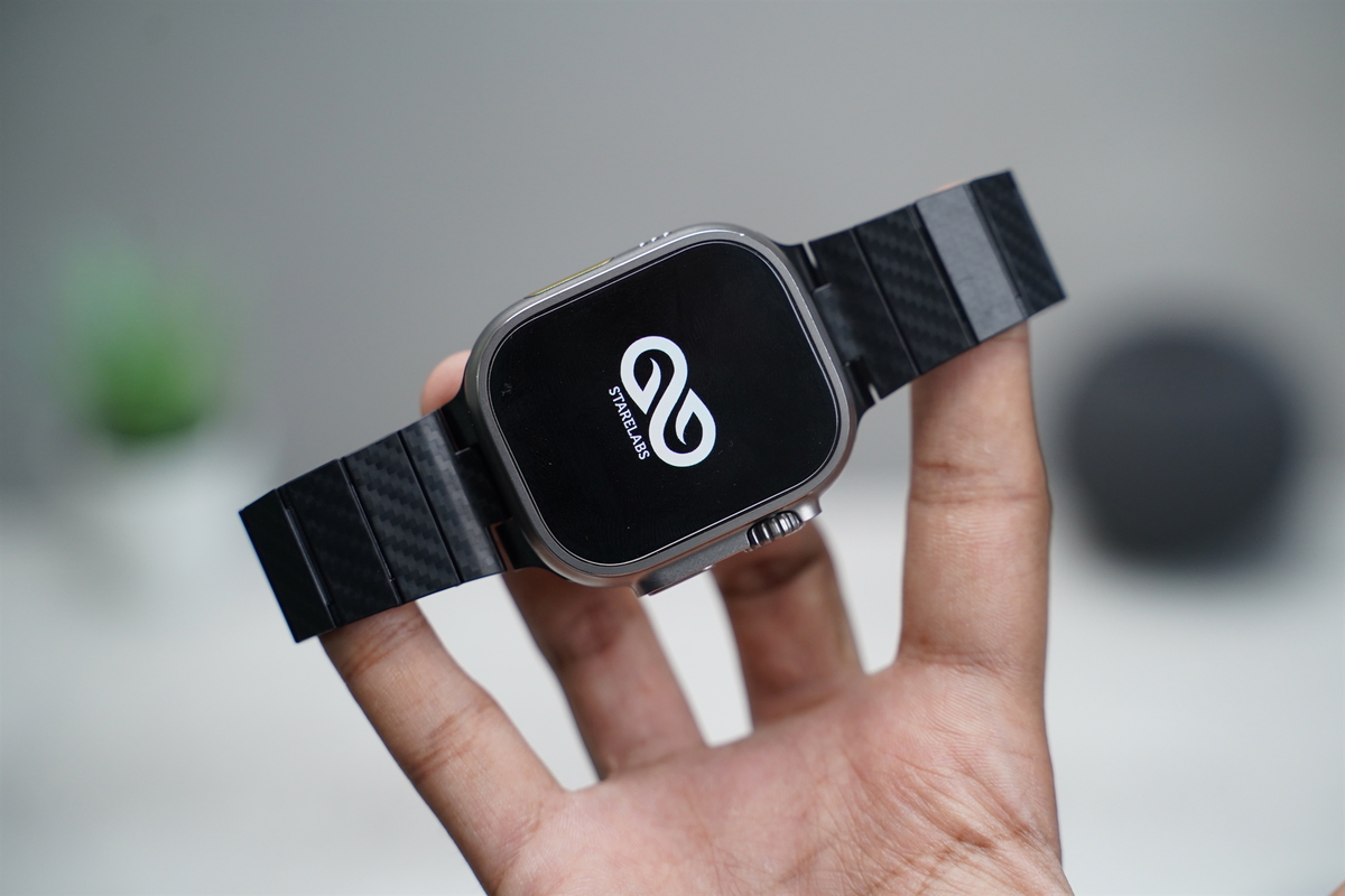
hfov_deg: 29.7
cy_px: 448
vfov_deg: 20.0
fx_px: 2540
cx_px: 672
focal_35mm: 68
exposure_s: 1/80
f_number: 4
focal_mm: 68
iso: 1000
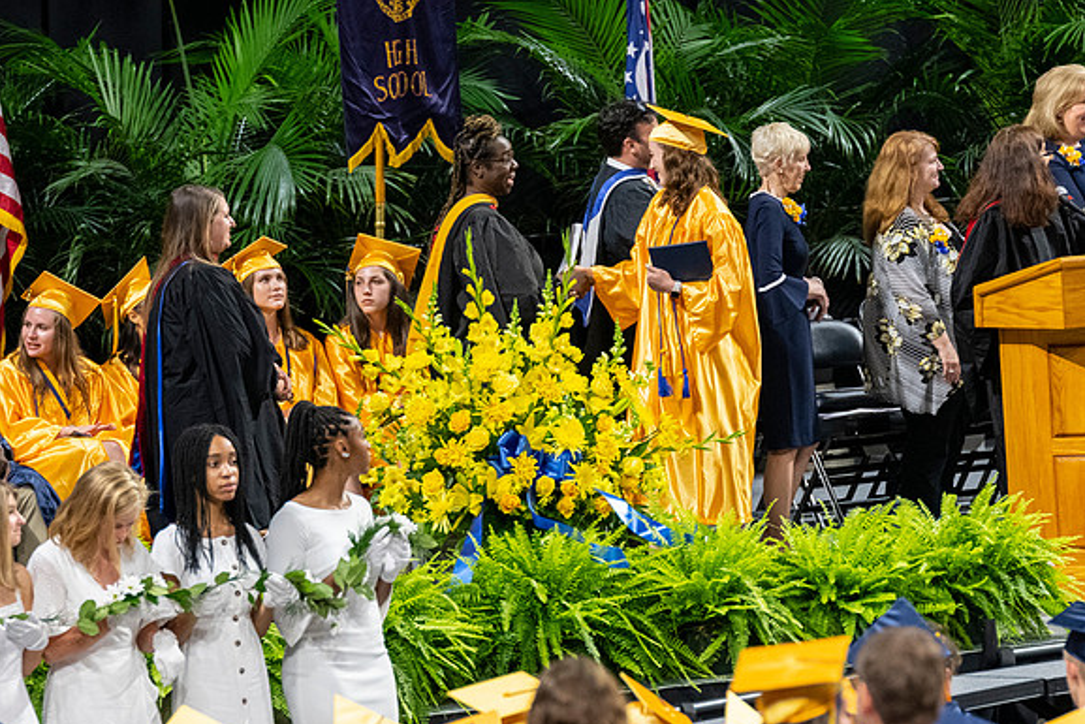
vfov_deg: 4.0
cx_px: 678
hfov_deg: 6.1
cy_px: 372
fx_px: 10249
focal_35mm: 340
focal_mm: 190
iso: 2000
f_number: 4
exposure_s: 1/200
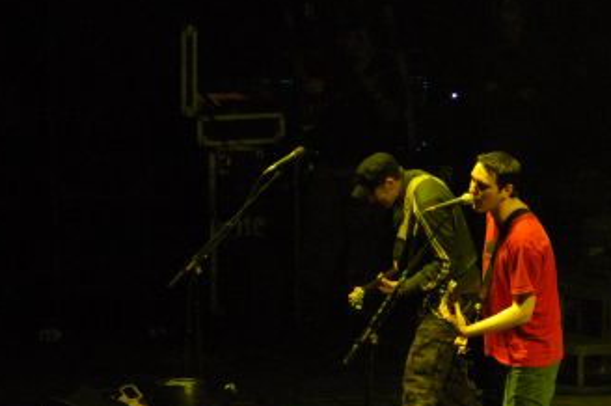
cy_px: 298
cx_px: 445
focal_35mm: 370
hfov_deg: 5.6
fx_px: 6272
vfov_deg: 3.7
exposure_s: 1/125
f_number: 4.5
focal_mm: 135
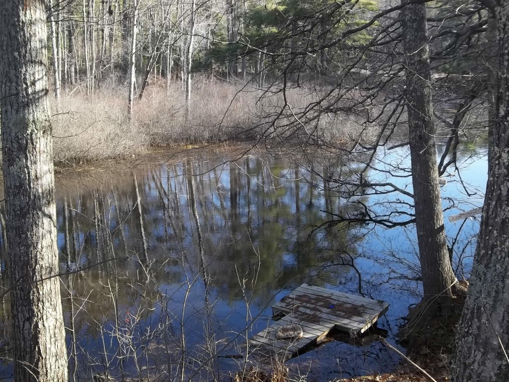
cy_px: 191
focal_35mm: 44
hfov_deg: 42.9
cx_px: 254
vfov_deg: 32.9
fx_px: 647
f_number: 4.5
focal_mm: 7.8
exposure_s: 1/100
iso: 80
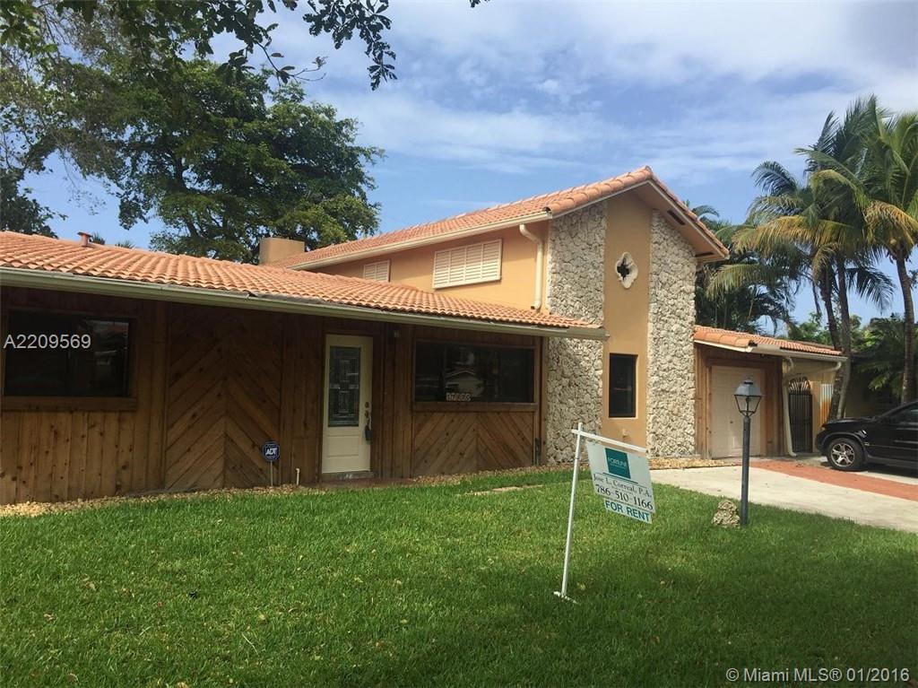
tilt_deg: +4.2
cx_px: 459
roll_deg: -1.4
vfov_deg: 48.2
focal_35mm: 29
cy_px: 344
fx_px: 769
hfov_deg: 61.7
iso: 32
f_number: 2.2
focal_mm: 4.15
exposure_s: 1/1721
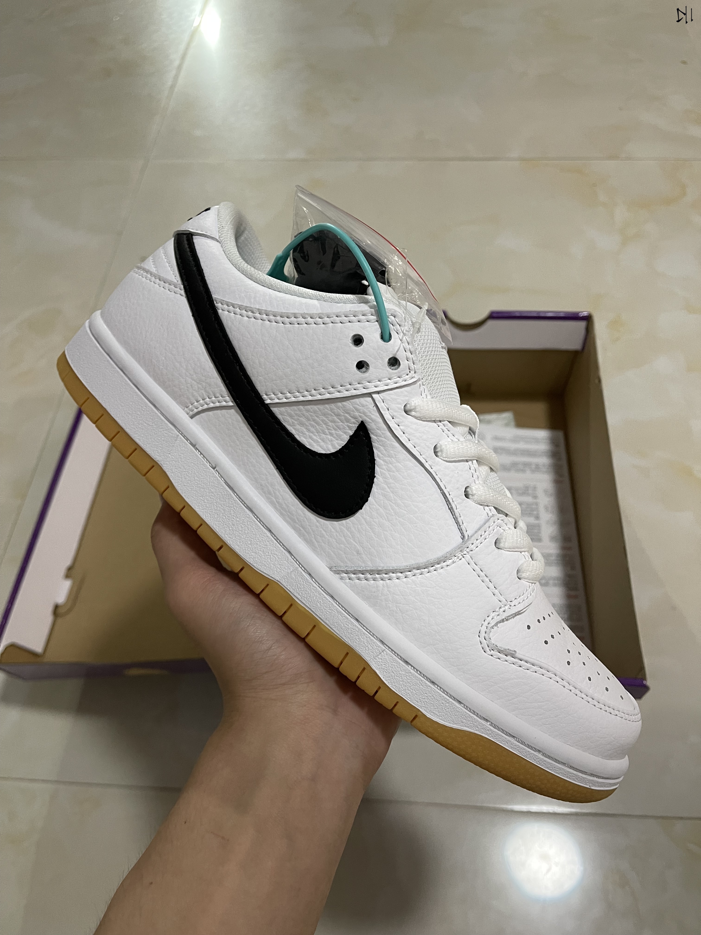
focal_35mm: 26
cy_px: 468
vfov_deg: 67.3
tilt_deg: -56.1
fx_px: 702
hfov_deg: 53.1
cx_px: 350
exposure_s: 1/50
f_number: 1.6
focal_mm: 5.1
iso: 250
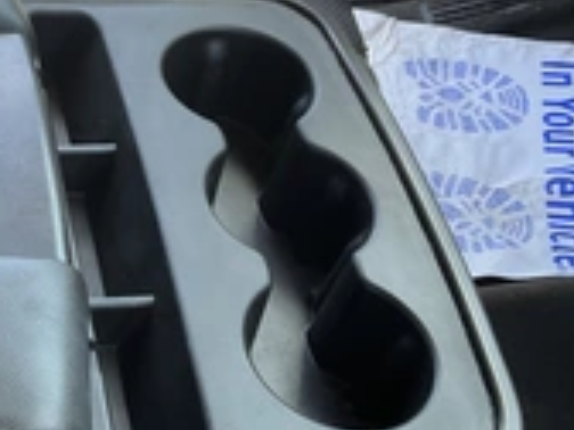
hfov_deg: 26.7
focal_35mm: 69
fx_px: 1144
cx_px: 10
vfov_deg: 21.3
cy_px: 235
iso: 50
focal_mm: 3
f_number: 1.8
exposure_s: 1/122
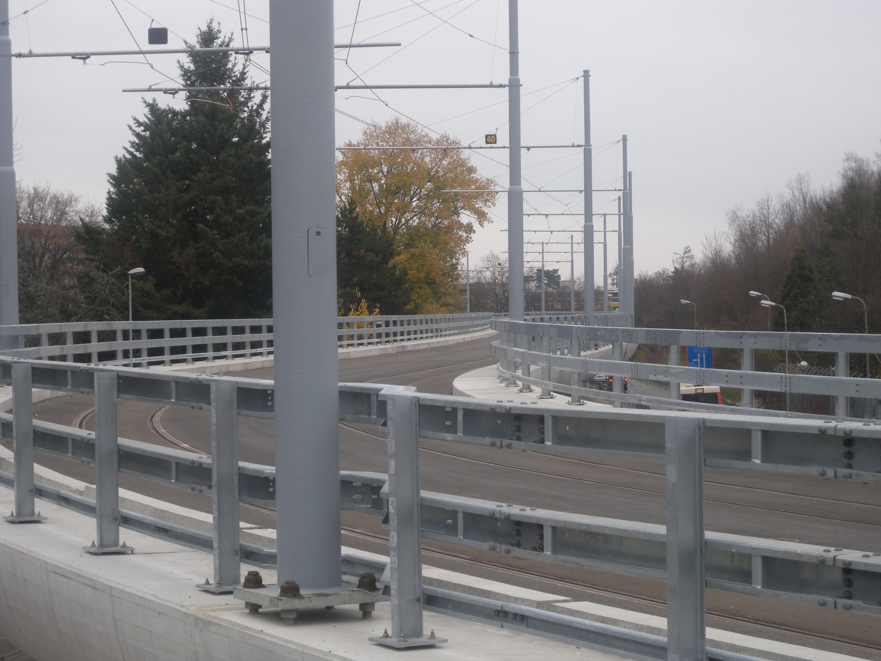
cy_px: 330
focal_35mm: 85
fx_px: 2163
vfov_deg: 17.4
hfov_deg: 23.0
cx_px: 440
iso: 64
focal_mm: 18.3
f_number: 5
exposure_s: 1/92
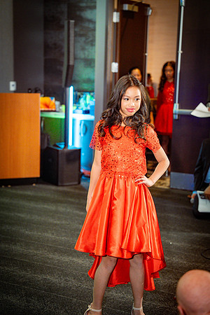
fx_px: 612
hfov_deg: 19.5
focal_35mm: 70
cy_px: 158
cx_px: 105
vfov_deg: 28.8
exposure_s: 1/160
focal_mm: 70
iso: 1600
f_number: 2.8
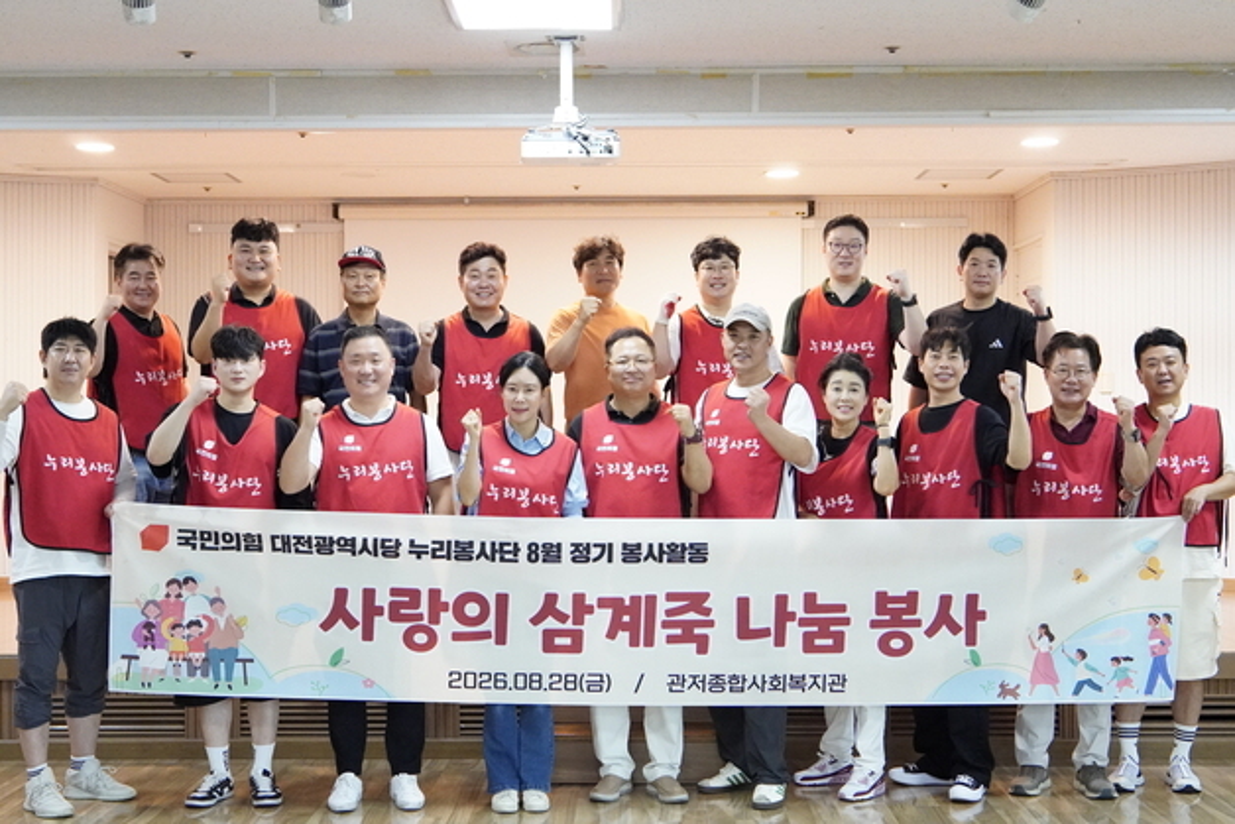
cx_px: 618
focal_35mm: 52
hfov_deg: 37.8
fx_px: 1801
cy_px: 412
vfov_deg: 25.8
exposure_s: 1/500
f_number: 4.5
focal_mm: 35
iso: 8000
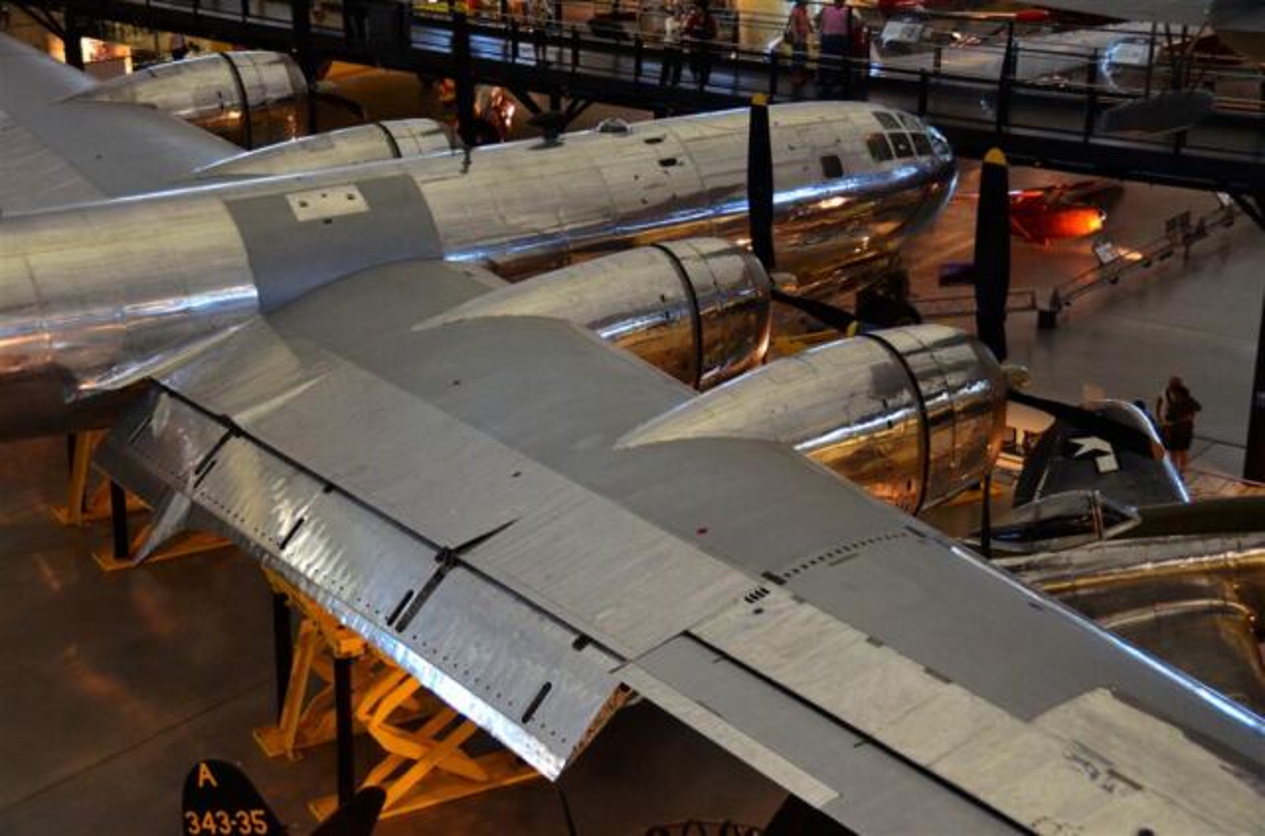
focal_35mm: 54
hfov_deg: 37.0
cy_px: 418
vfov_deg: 24.9
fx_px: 1892
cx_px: 632
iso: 1600
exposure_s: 1/60
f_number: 4.2
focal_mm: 36
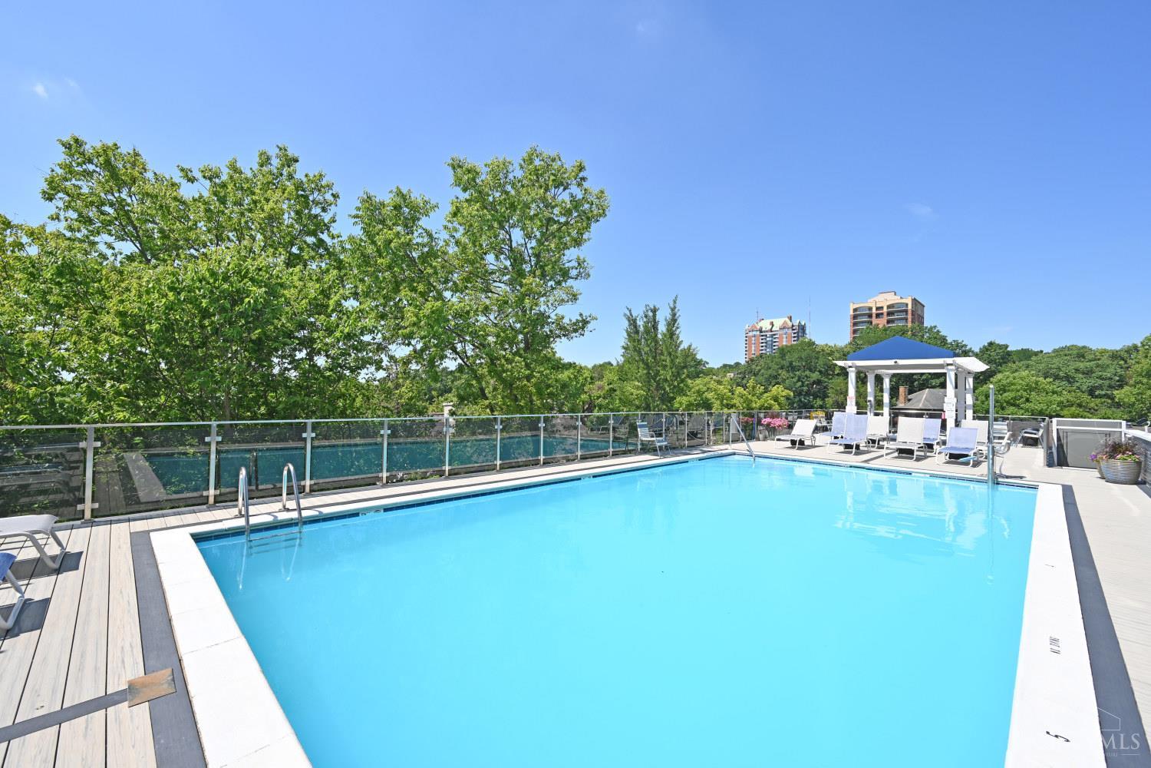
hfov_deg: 100.4
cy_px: 384
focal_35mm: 15
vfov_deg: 77.3
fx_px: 480
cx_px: 576
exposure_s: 1/100
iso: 64
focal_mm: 15
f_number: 10
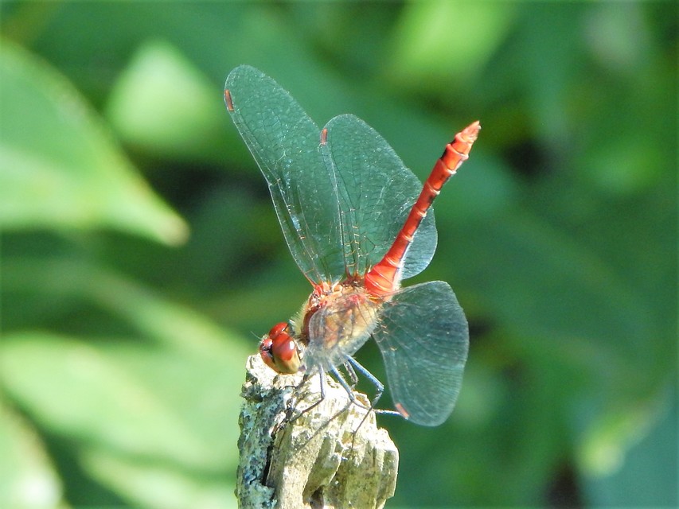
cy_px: 254
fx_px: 9672
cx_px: 340
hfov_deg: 4.0
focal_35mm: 493
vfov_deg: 3.0
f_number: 5.8
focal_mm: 88.6
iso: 160
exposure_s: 1/125
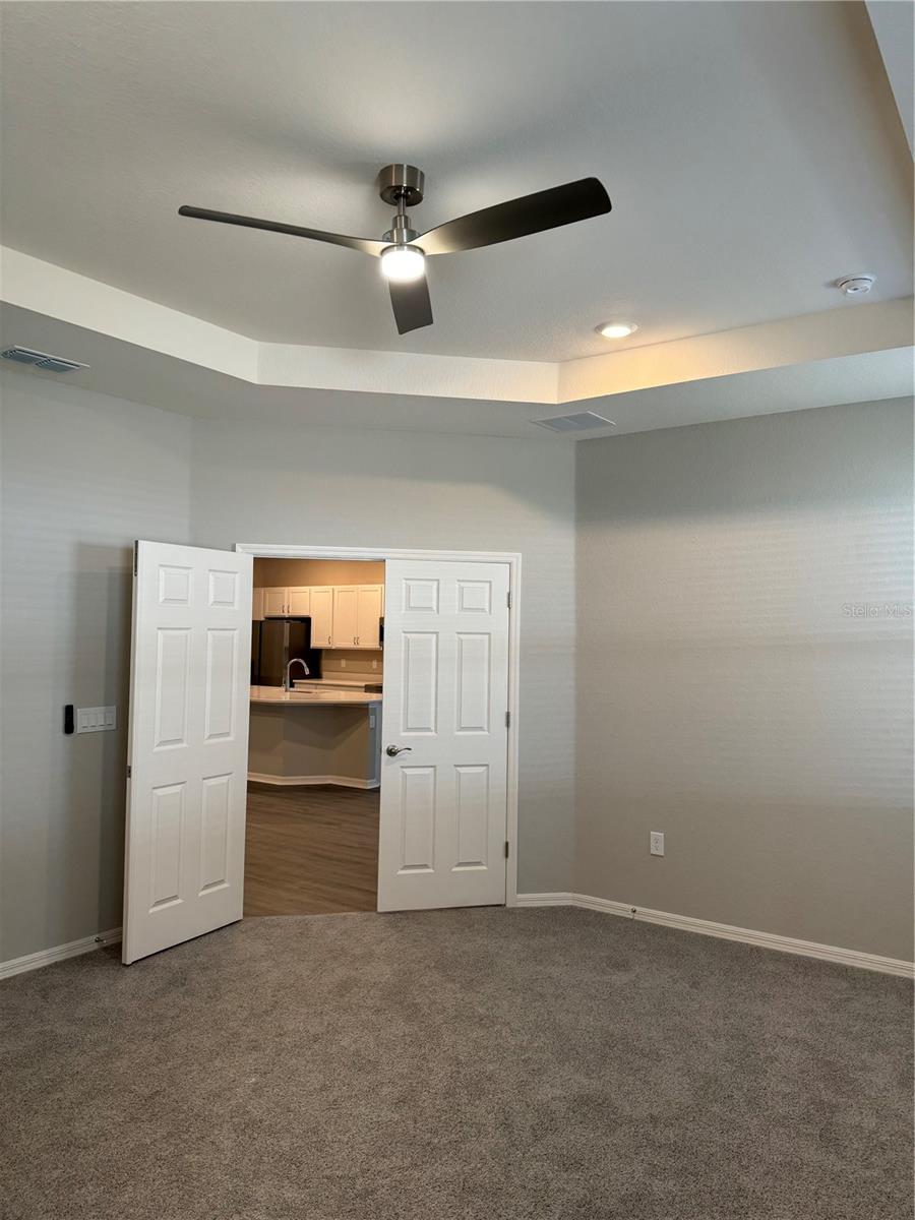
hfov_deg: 56.8
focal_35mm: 24
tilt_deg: +2.6
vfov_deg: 71.6
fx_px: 846
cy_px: 610
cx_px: 458
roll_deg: -1.6
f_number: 1.78
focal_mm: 6.76
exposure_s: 1/120
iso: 160
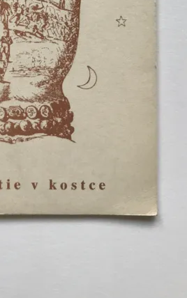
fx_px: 578
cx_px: -45
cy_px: -15
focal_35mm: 71
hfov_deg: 17.4
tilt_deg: -89.5
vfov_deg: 27.0
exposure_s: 1/111
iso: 20
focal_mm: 3.99
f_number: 1.8
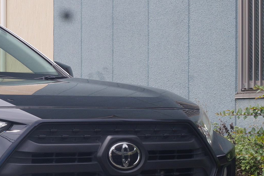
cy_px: 139
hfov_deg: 18.9
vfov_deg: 13.2
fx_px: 755
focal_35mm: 103
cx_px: -37
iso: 100
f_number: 9
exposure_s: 1/125
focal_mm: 26
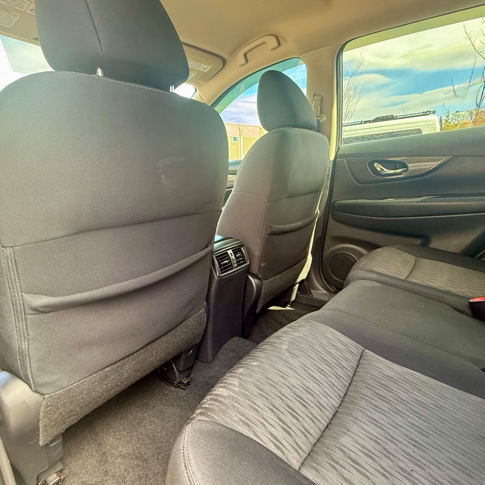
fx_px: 317
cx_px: 237
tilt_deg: -12.9
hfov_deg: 74.8
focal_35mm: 20
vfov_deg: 74.8
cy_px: 253
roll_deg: +2.1
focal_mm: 2.22
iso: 400
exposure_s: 1/69
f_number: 2.2
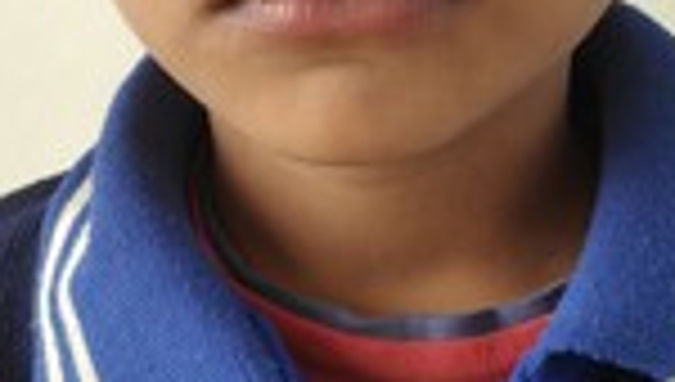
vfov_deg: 19.6
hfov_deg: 35.9
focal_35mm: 58
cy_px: -76
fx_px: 1040
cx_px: 360
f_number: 1.9
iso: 100
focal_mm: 3.94
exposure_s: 1/123
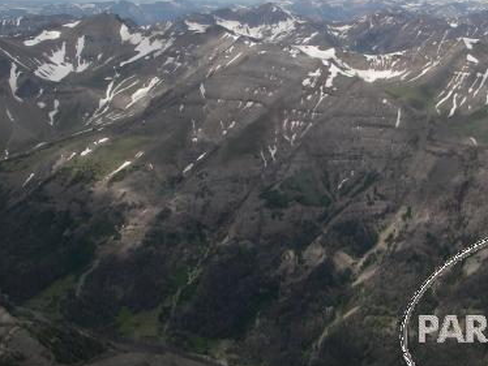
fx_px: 917
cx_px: 343
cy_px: 129
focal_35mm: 65
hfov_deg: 29.5
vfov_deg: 22.5
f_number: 6.6
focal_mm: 6.3
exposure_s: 1/320
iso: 64
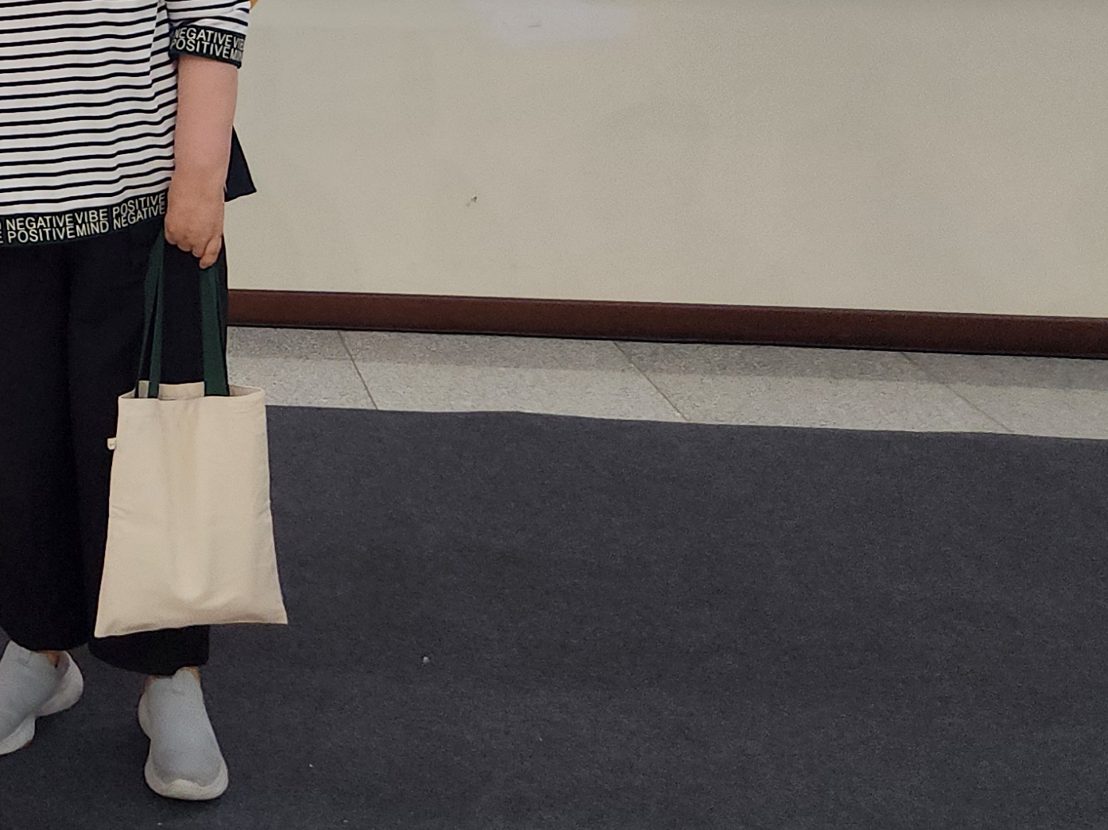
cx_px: -284
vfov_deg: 21.1
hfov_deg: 25.7
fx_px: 2112
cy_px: -86
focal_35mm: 66
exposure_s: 1/120
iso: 100
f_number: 1.8
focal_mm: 5.4
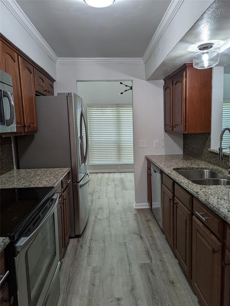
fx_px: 212
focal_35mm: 24
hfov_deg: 56.9
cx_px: 115
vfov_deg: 71.5
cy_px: 153
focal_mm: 6.81
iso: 79
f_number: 1.85
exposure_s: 1/60
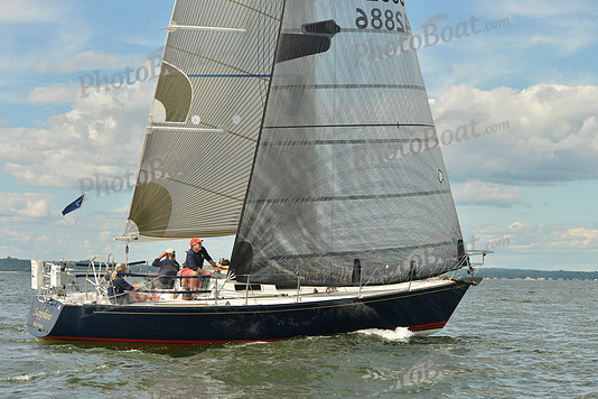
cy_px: 215
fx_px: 1262
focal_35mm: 76
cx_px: 295
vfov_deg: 17.9
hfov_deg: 26.7
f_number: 6.3
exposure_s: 1/1000
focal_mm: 70
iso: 200
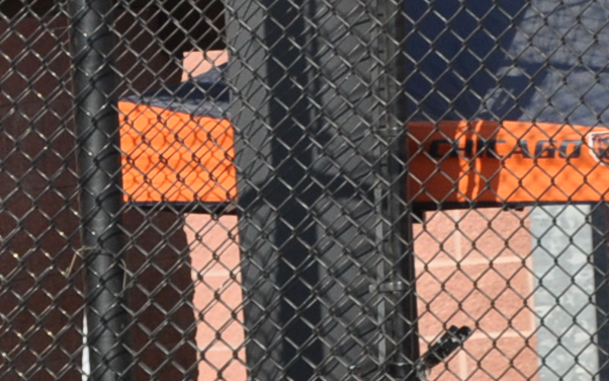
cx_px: 427
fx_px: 20970
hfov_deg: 1.7
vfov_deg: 1.0
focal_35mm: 1264
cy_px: 996
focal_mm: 155
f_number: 6.3
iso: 400
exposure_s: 1/1600
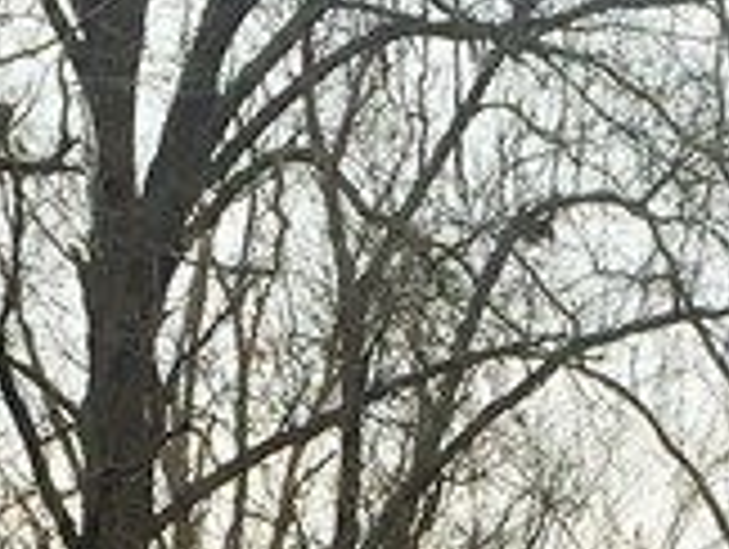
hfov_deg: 10.7
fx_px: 3860
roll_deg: +3.1
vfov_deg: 7.6
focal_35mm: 183
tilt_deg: +0.0
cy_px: 1318
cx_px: 630
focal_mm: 4.15
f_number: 2.2
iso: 32
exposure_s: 1/124
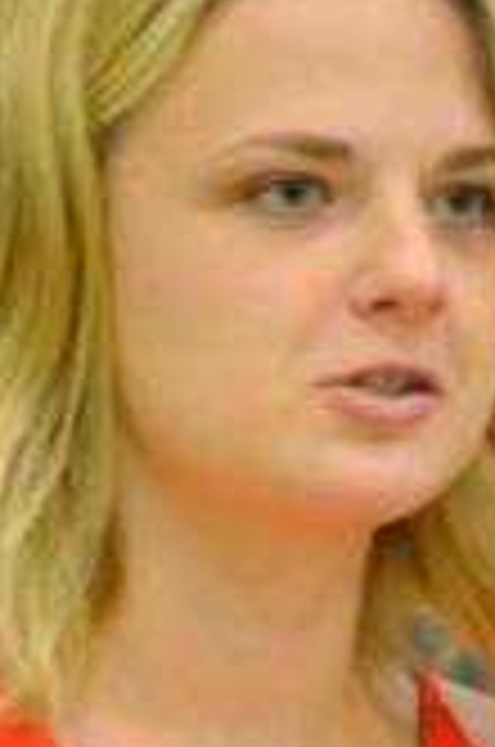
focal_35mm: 1356
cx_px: 295
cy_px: 747
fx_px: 28083
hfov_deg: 1.0
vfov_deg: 1.5
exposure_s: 1/80
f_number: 5.6
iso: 3200
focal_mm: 300
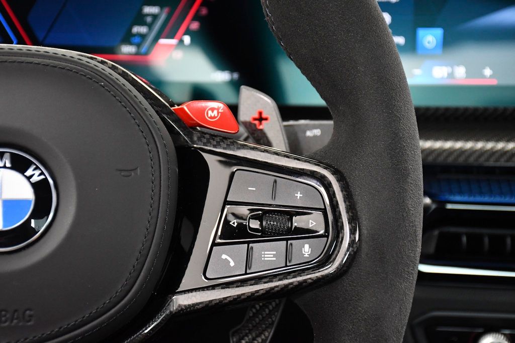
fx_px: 1202
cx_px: 258
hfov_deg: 24.2
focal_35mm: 84
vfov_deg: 16.3
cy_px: 172
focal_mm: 56
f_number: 5.6
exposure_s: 1/60
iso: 2500
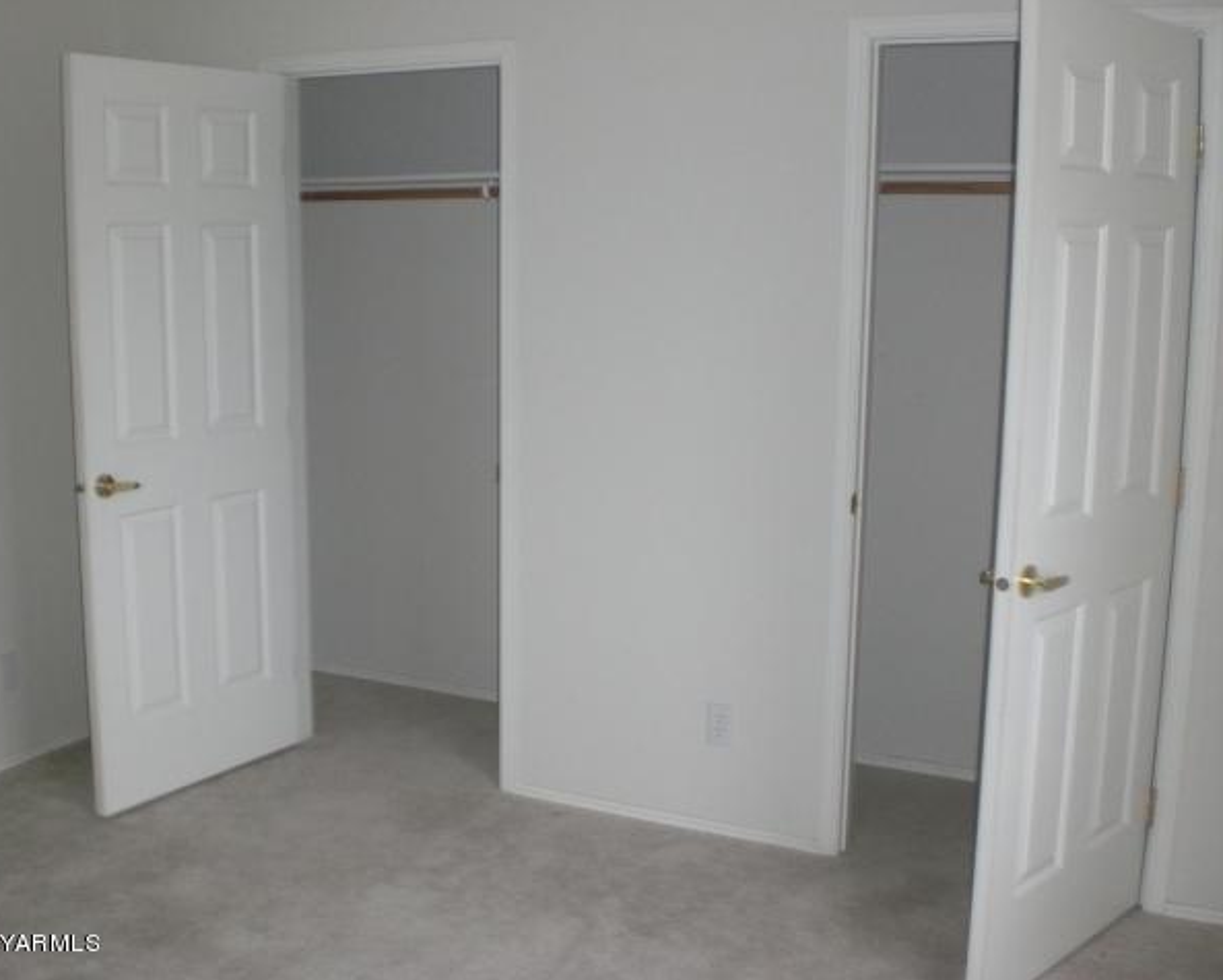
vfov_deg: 37.4
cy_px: 489
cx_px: 565
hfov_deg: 45.7
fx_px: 1449
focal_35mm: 40
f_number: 3.1
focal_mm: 6.3
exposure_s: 1/60
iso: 200
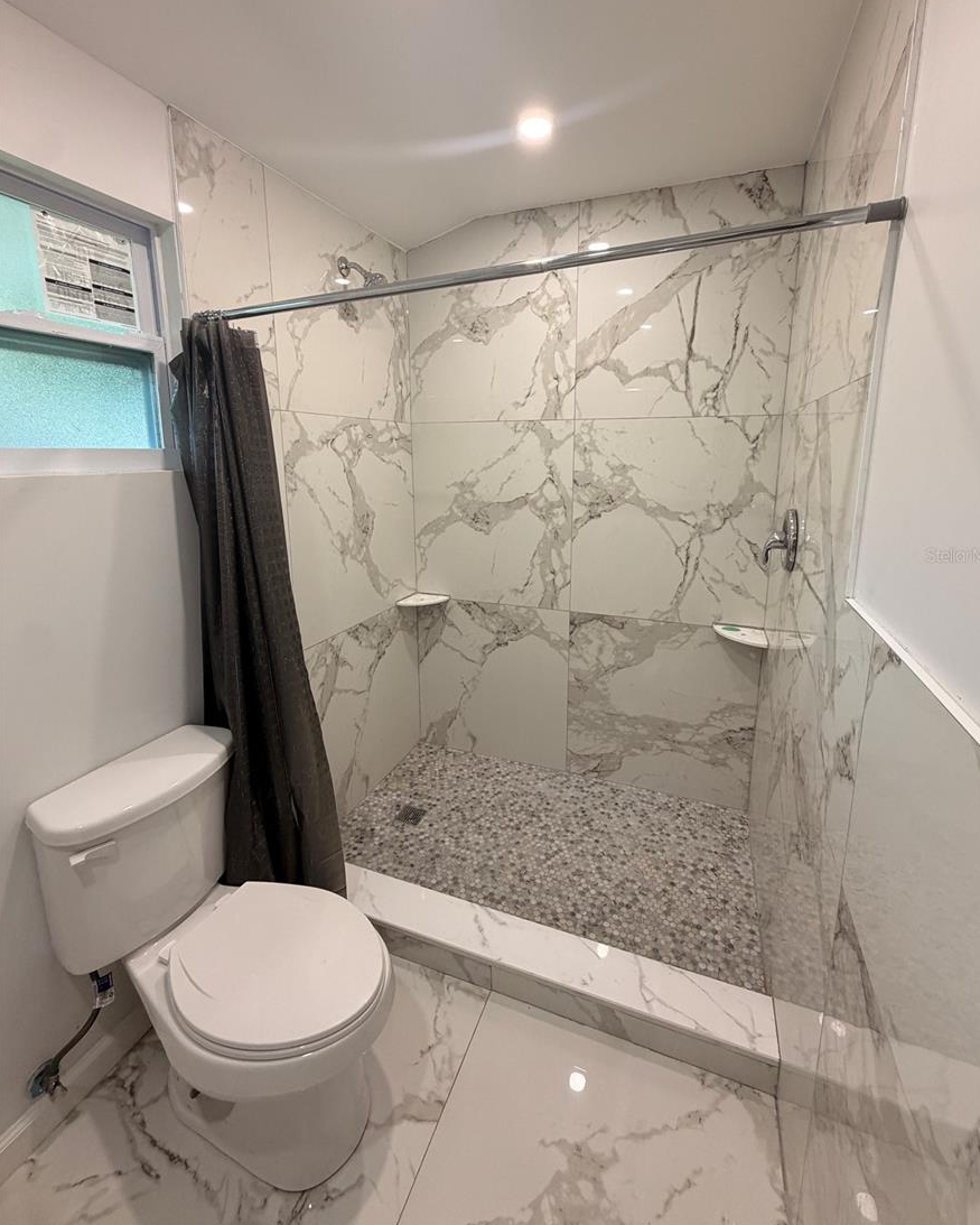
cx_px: 502
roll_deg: +0.0
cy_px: 555
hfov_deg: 84.0
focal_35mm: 15
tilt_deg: -11.3
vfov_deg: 96.5
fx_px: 544
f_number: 2.2
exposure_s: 1/120
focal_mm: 2.22
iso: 250
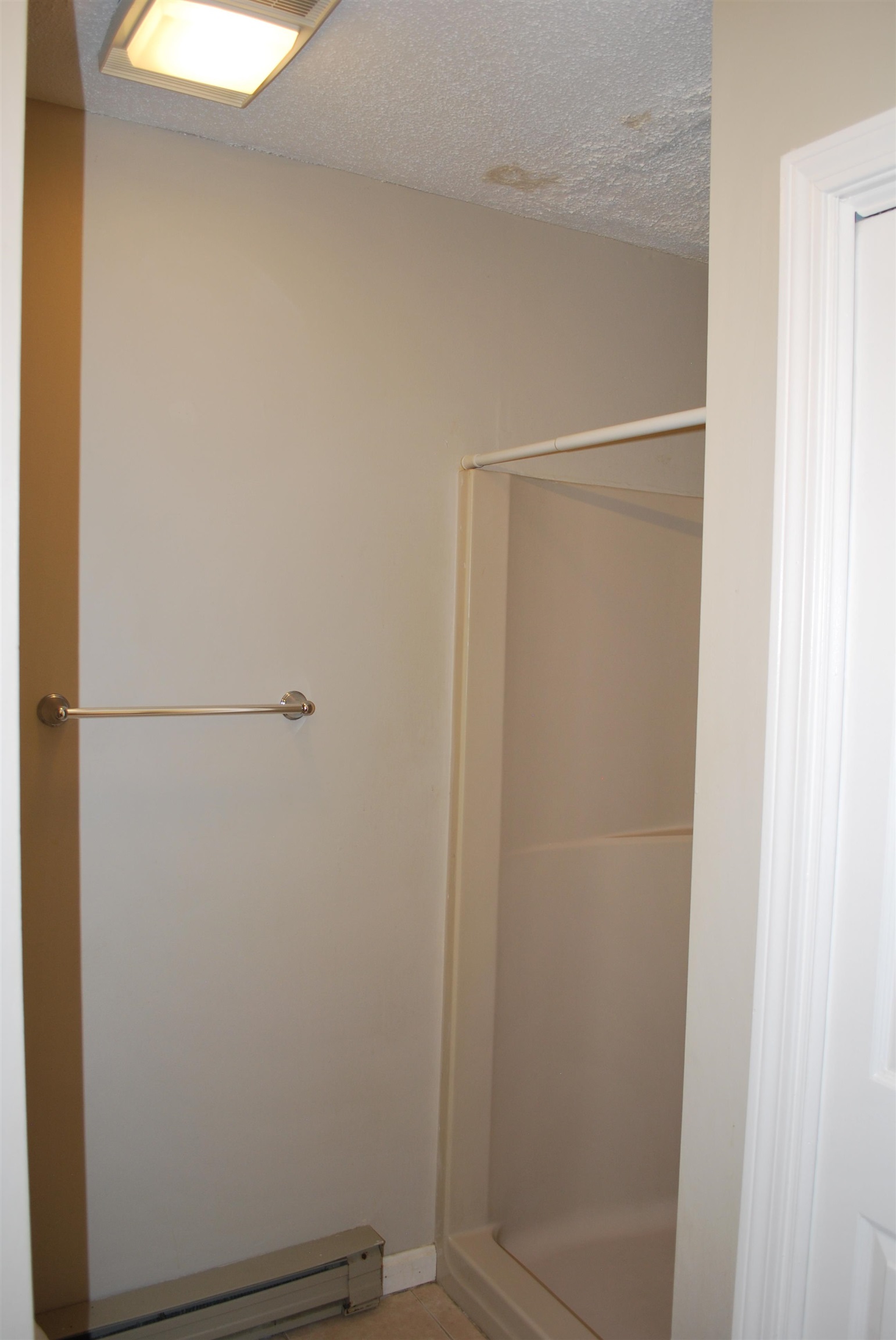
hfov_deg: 48.0
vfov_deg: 67.3
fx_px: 1005
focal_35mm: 27
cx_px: 448
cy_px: 670
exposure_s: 1/60
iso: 200
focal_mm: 18
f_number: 3.5
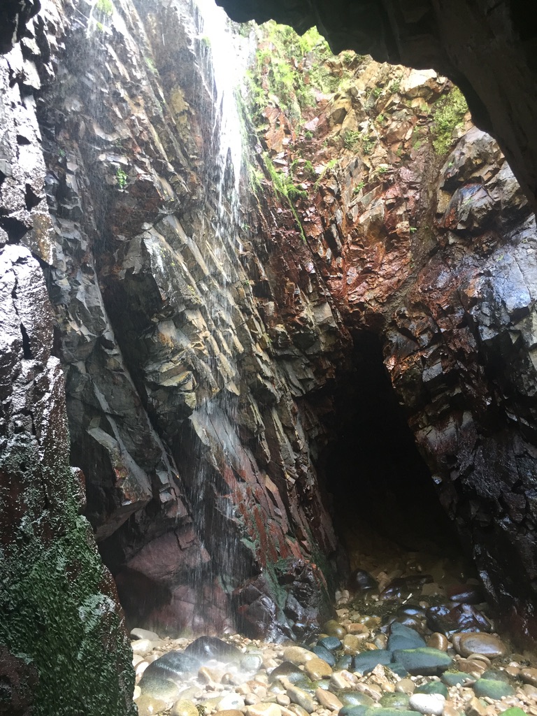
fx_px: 600
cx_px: 268
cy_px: 358
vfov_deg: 61.7
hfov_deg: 48.2
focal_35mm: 29
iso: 125
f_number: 2.2
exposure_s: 1/33
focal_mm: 4.15
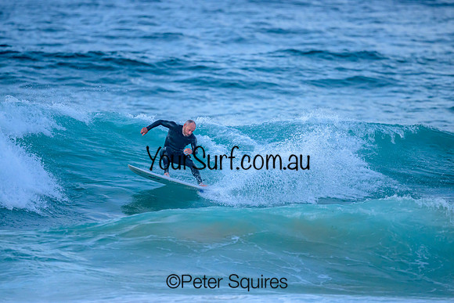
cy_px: 152
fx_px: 10091
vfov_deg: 1.7
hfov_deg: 2.6
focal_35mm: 800
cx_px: 227
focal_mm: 800
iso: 2200
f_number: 6.3
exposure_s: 1/2000
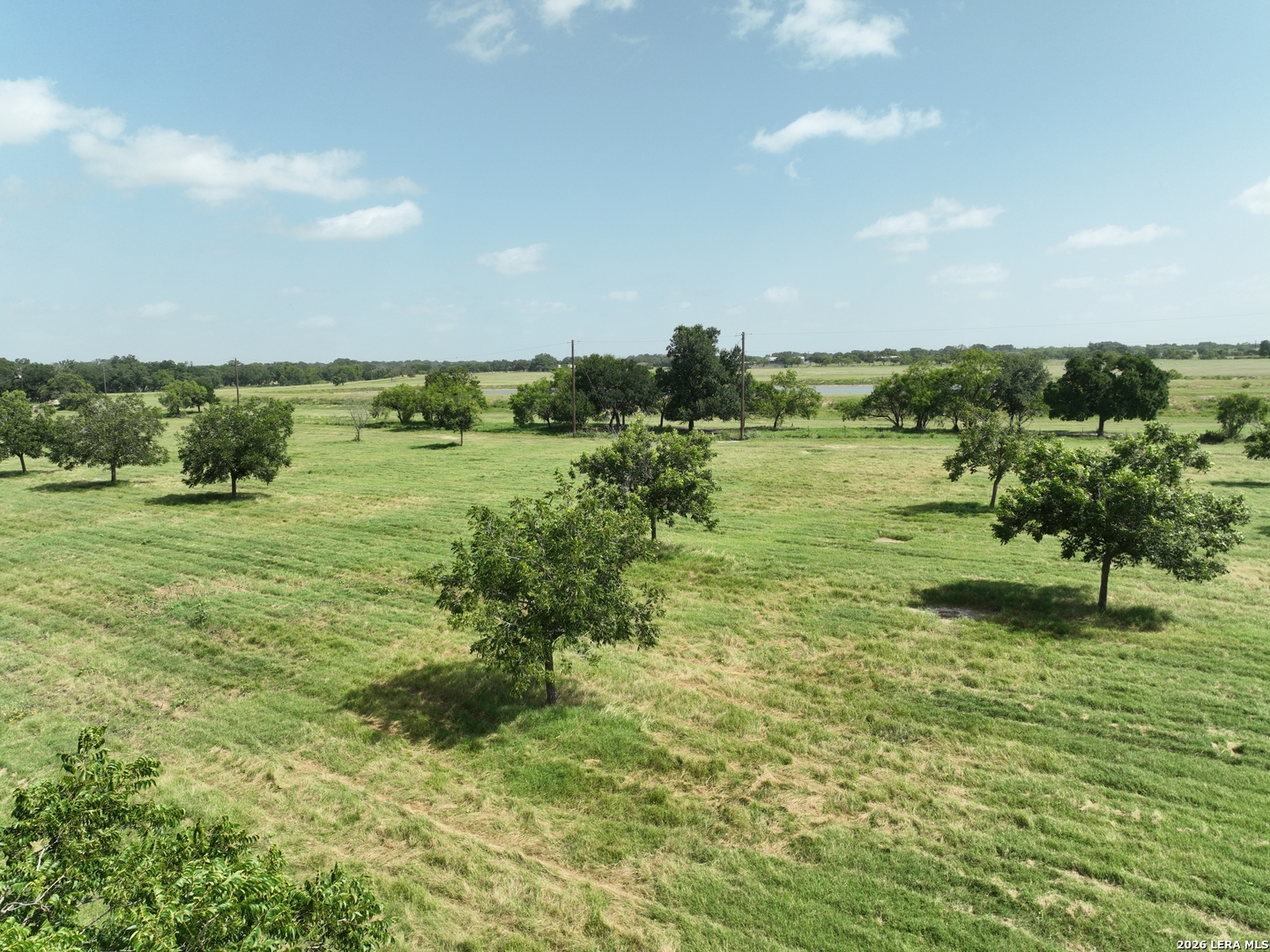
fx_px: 880
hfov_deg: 71.6
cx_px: 635
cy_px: 476
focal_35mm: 24
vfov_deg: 56.8
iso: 100
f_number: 2.8
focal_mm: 12.29
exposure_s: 1/80
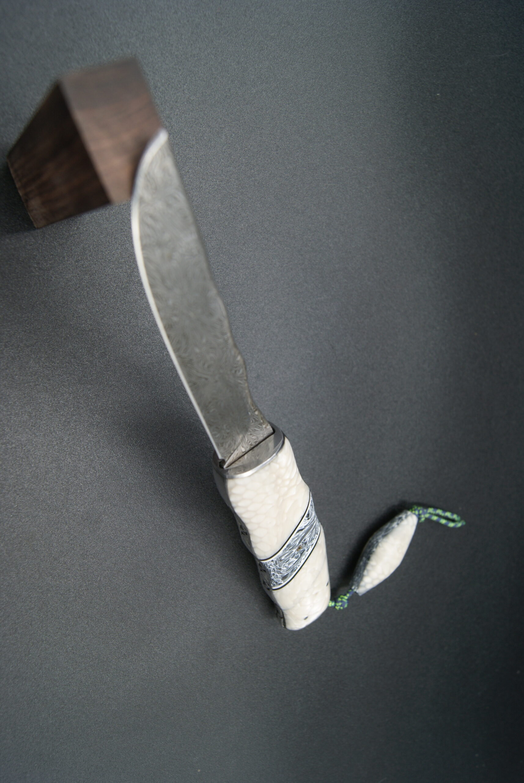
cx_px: 262
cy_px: 392
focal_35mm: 30
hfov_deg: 43.7
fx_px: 653
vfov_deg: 61.9
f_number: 5
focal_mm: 20
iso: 100
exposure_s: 1/30
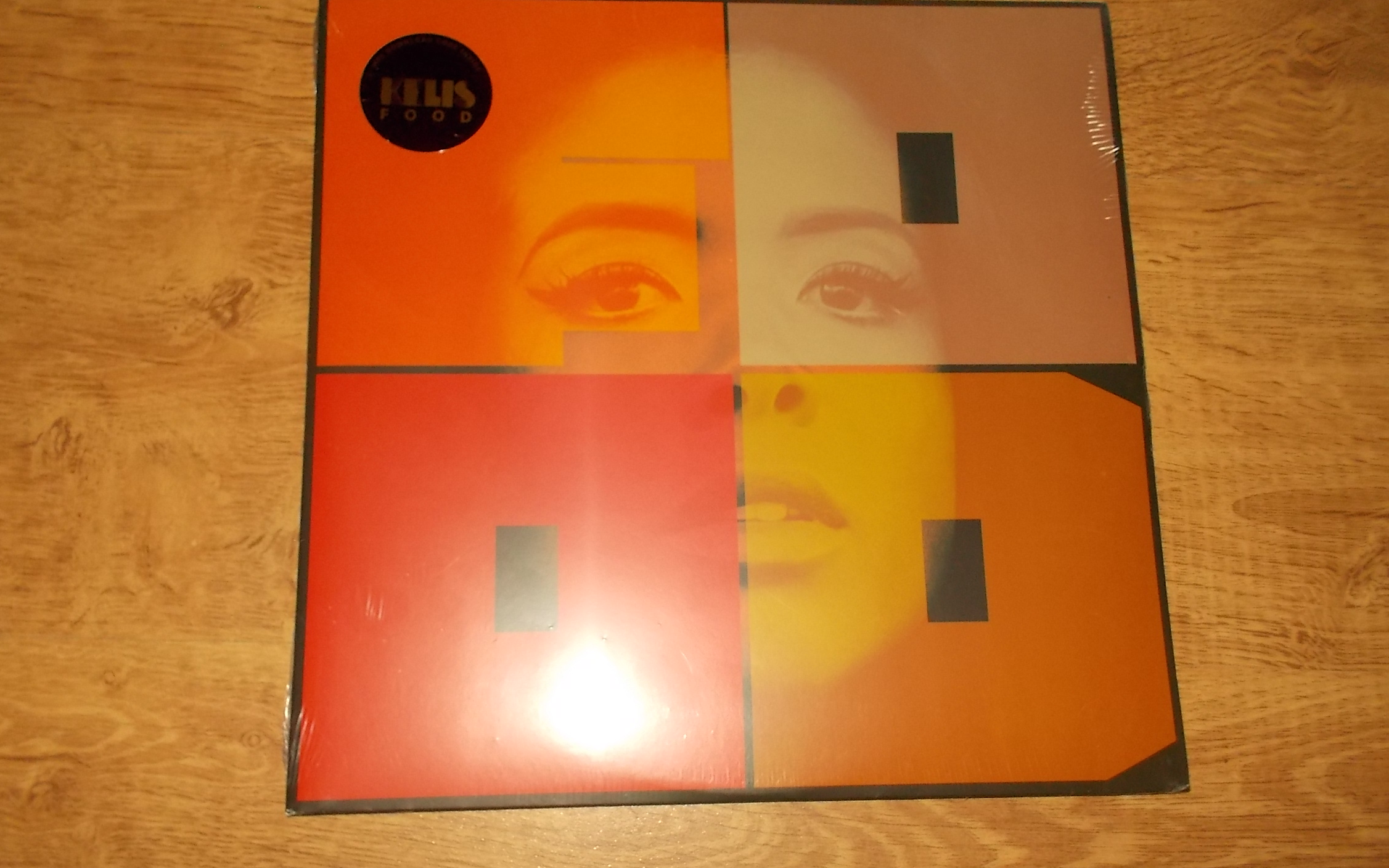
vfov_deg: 40.6
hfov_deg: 61.2
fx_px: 1173
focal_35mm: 31
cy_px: 474
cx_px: 689
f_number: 3.3
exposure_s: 1/30
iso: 200
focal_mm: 4.1
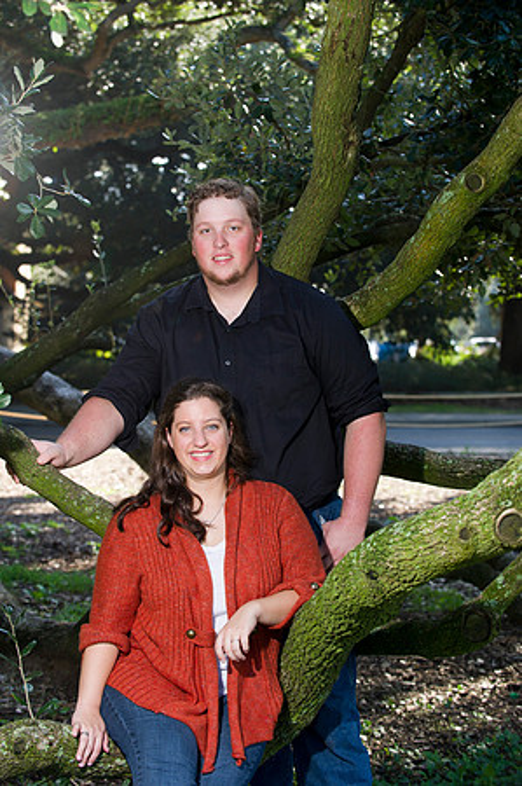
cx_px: 261
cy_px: 393
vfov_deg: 26.0
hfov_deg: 17.5
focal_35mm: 78
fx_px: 1700
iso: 320
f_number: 4.5
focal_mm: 78
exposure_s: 1/160
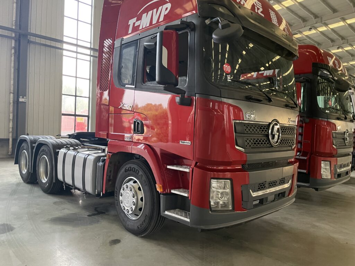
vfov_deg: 53.1
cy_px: 133
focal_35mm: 26
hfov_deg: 67.3
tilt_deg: +0.2
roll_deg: -3.2
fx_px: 267
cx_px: 178
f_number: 1.6
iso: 640
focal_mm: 4.2
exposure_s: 1/40
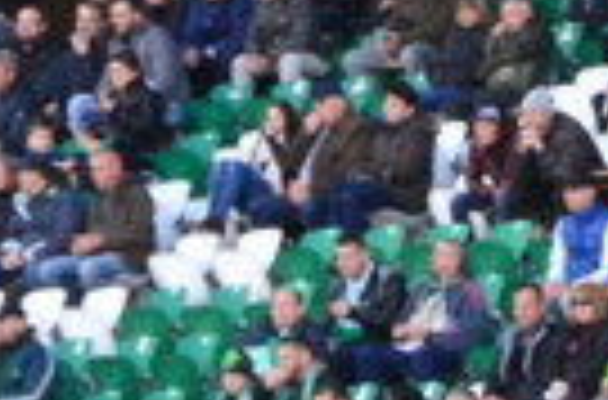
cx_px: 1261
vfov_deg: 1.4
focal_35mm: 999
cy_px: 265
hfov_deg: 2.1
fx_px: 16813
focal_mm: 100
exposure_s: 1/800
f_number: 7.1
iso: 3200
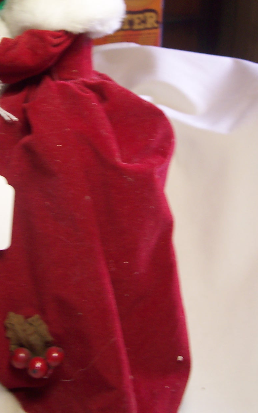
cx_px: 59
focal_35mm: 52
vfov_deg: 38.5
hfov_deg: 24.6
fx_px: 585
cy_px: 147
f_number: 2.8
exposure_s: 1/30
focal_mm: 5.6
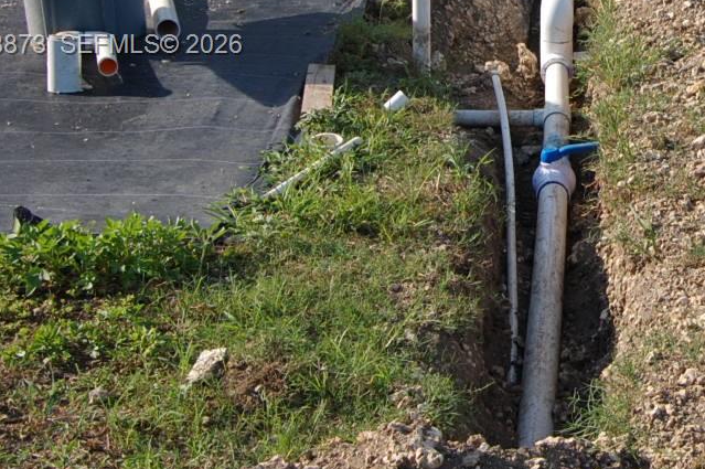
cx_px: 740
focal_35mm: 81
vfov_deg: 16.6
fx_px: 1588
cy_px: 47
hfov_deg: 23.7
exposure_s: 1/250
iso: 200
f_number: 8
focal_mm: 23
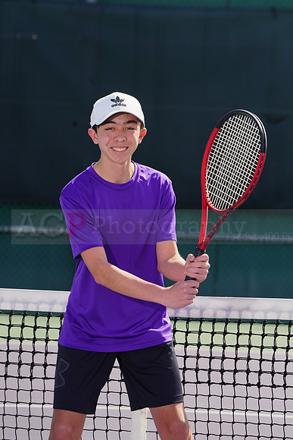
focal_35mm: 268
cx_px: 146
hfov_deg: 5.1
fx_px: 3270
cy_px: 220
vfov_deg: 7.7
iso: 100
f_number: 9
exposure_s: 1/200
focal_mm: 268
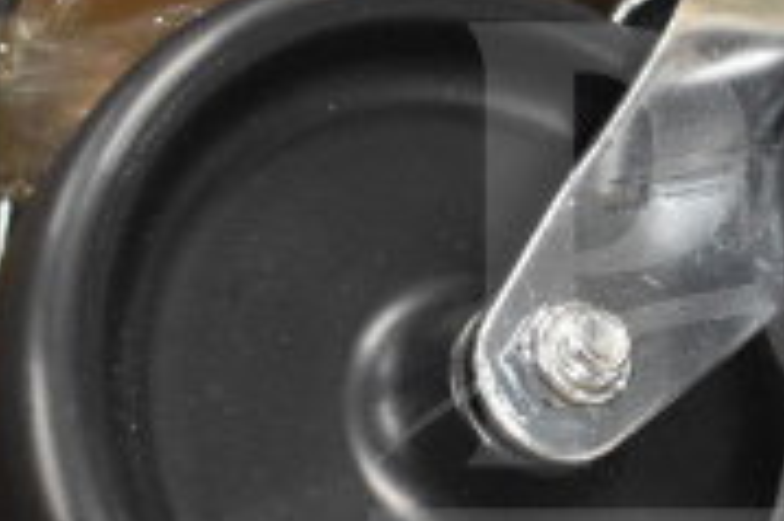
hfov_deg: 21.1
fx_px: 2002
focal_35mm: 92
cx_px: 858
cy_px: 370
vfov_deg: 14.8
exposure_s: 1/125
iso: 6400
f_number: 5.6
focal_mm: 18
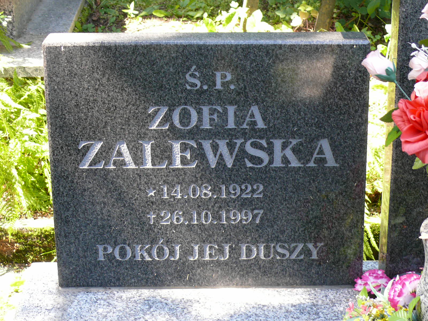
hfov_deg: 23.8
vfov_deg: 18.0
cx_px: 214
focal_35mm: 82
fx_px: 1014
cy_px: 160
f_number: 3.2
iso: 100
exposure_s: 1/80
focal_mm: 12
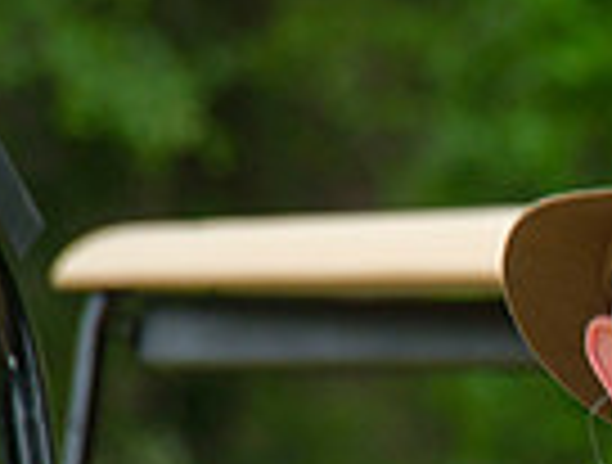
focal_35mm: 925
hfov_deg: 2.1
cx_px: 1084
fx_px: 16412
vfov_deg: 1.6
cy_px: 942
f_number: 6.3
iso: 200
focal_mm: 200
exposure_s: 1/320
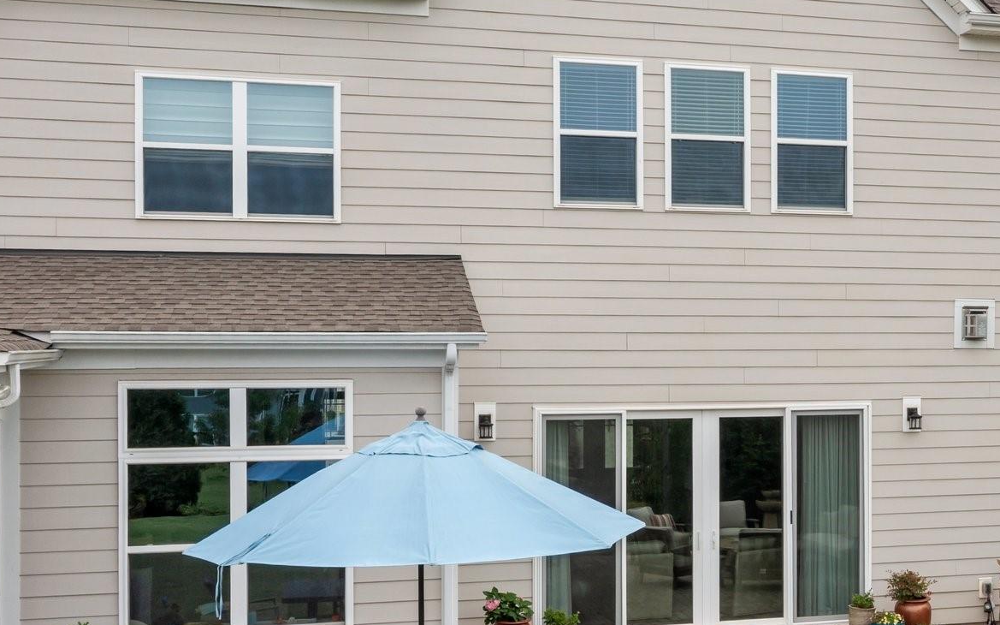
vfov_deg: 25.4
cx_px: 770
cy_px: 495
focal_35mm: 50
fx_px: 1362
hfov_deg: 39.1
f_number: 5
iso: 100
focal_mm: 10.26
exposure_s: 1/320
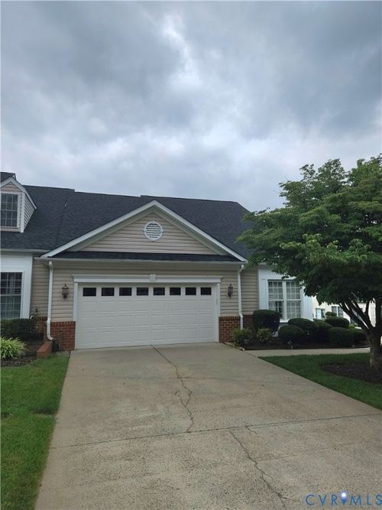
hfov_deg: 58.9
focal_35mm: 23
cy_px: 255
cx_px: 191
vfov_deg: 73.9
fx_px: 339
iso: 50
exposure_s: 1/3333
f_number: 1.8
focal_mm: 5.4
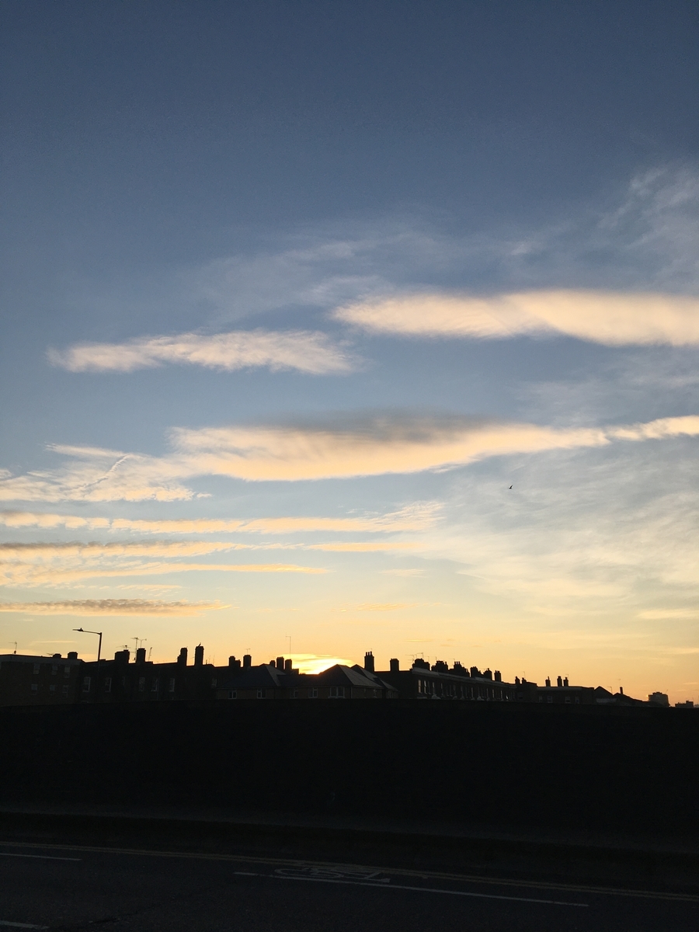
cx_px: 350
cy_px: 466
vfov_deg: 61.7
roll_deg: +0.9
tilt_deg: +18.1
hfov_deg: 48.2
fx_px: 781
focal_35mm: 29
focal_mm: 4.15
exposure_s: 1/1241
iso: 25
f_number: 2.2
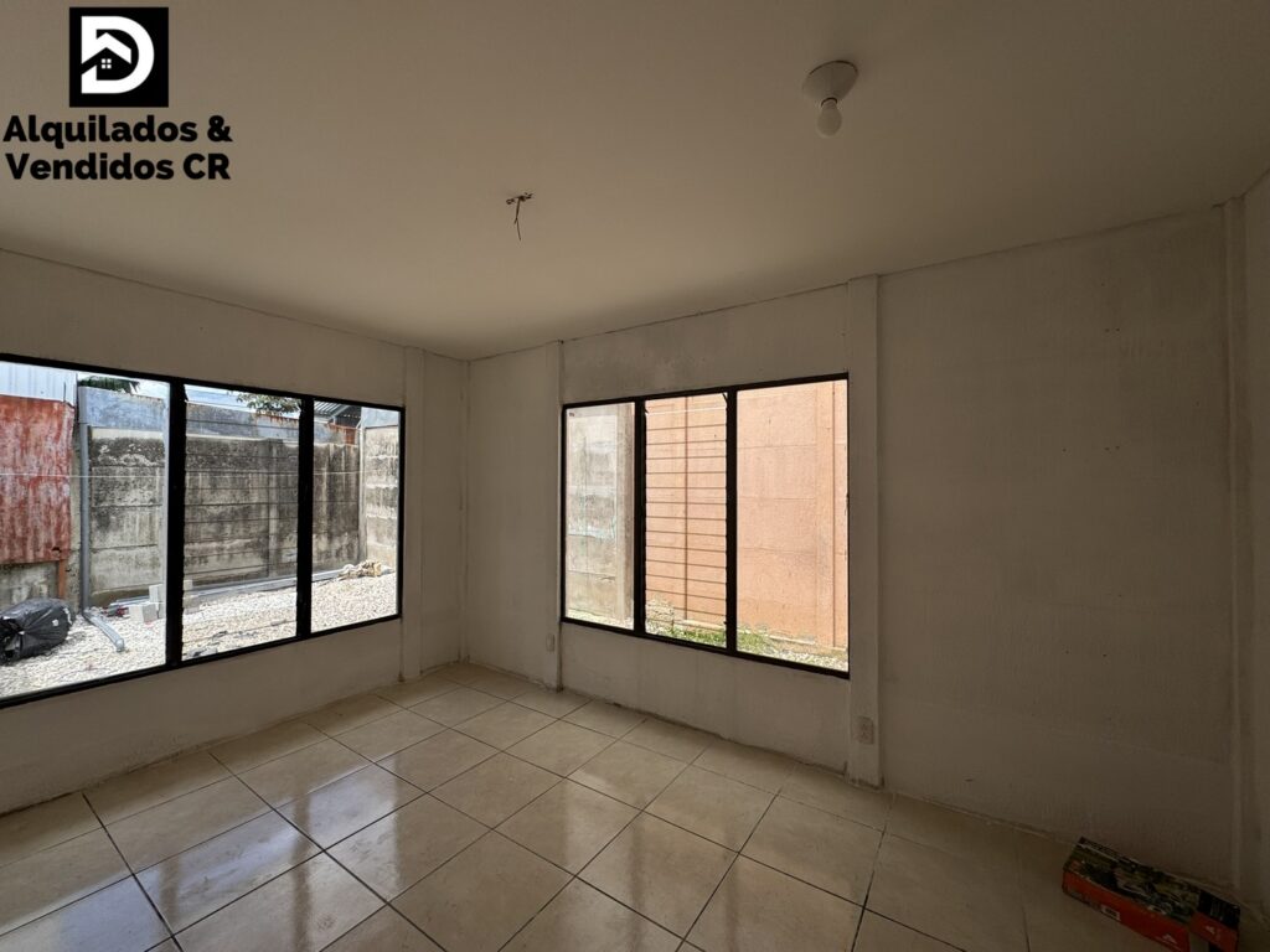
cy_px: 476
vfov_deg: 85.7
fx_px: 514
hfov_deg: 102.1
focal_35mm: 14
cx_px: 635
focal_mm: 2.22
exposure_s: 1/681
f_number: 2.2
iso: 50
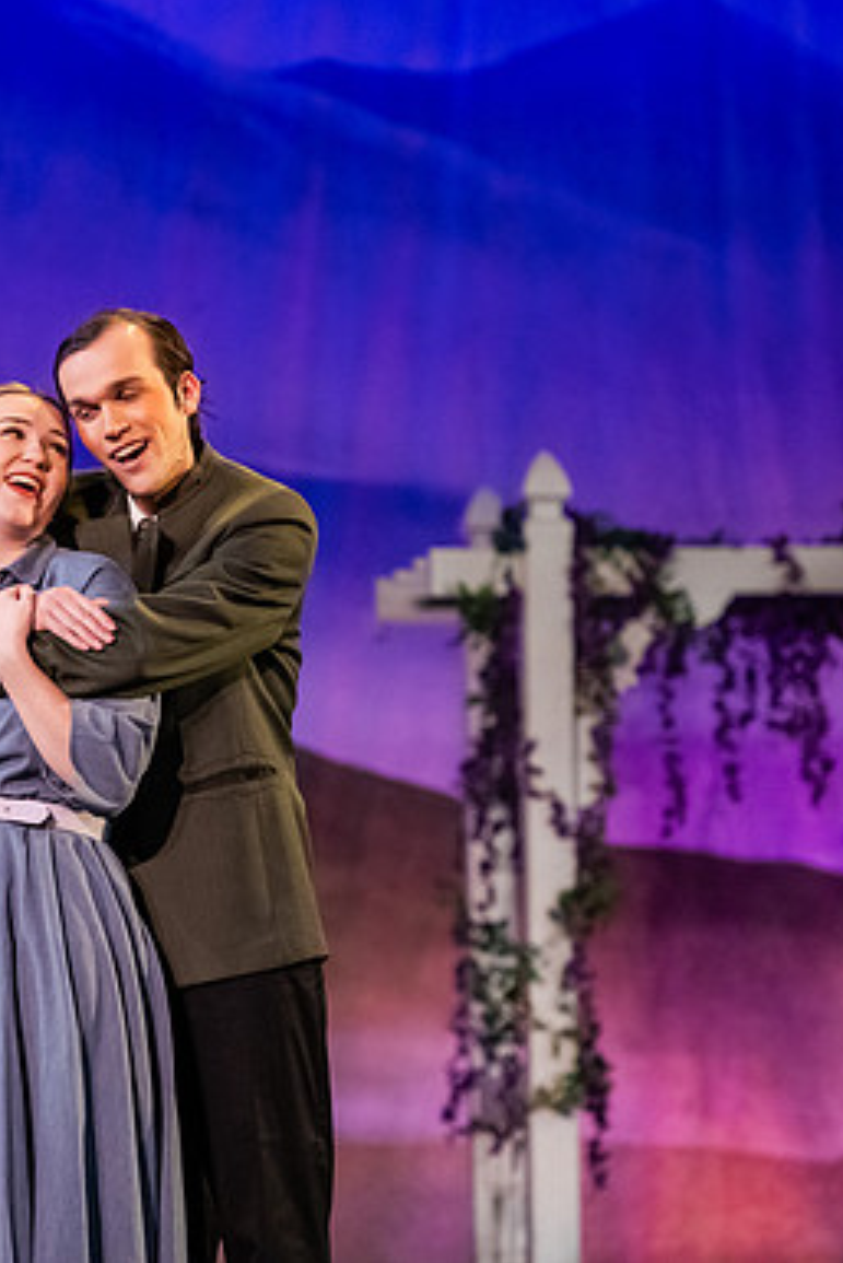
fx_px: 7404
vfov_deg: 9.7
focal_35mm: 211
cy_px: 632
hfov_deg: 6.5
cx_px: 112
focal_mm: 140
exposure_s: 1/400
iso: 5000
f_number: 3.2
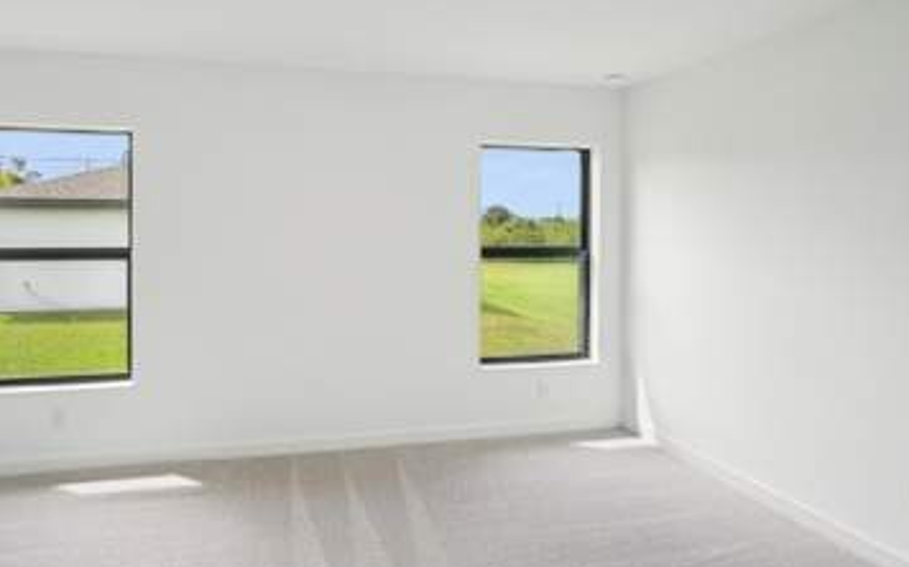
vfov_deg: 54.7
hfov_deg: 78.8
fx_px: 545
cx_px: 365
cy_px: 235
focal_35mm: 22
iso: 400
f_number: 8
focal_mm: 16
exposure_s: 1/160
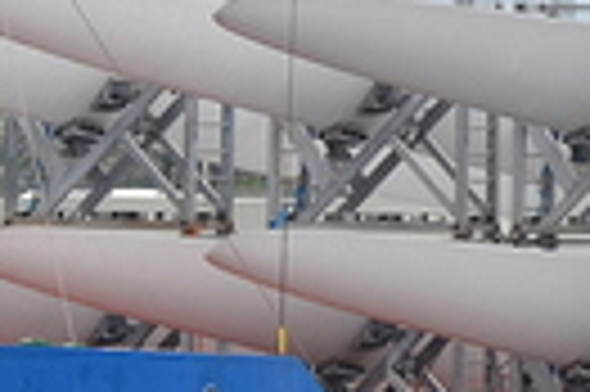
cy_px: -176
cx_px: 883
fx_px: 29235
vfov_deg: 0.8
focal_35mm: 1786
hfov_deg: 1.2
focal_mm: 195
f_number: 7.1
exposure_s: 1/800
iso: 200
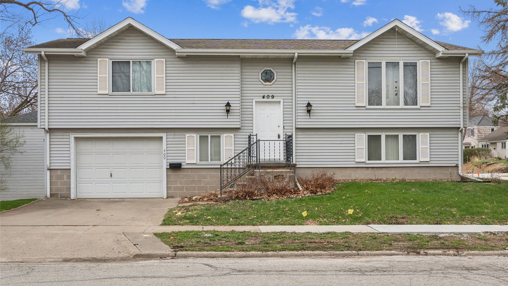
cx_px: 255
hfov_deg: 49.4
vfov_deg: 29.0
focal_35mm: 41
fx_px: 552
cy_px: 124
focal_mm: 26
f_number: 9
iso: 400
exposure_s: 1/640
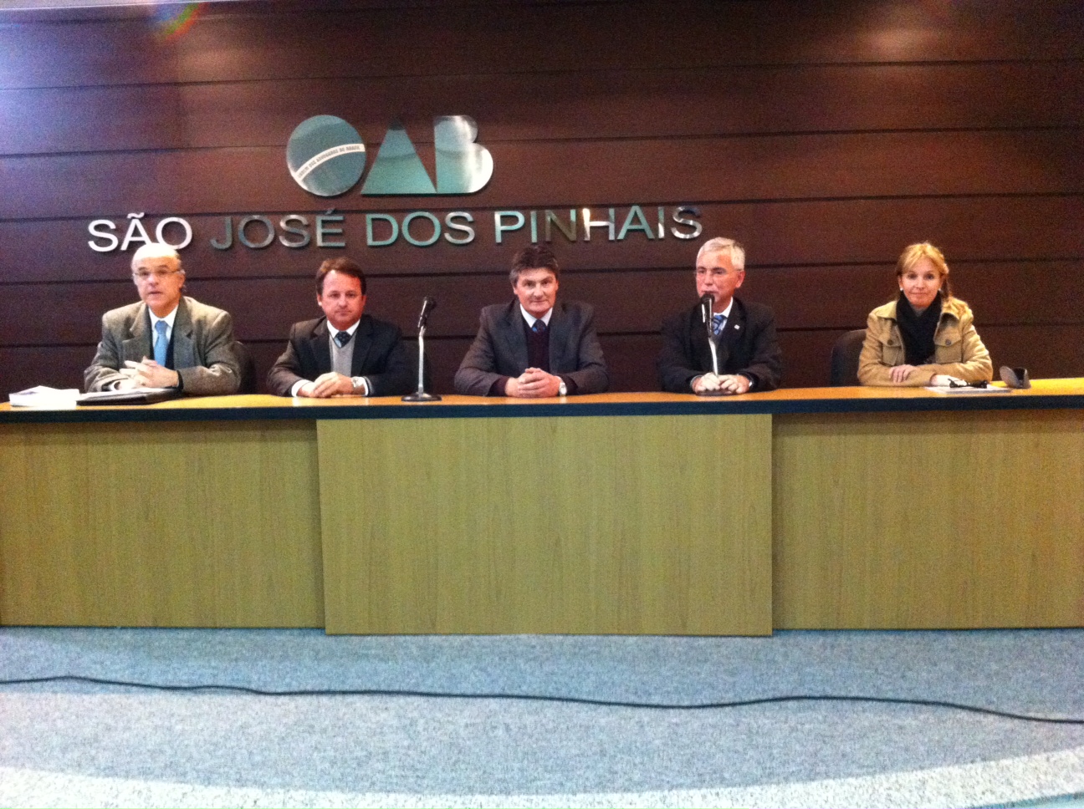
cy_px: 404
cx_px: 542
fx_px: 1094
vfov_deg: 40.6
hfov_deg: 52.7
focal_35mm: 35
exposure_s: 1/15
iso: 800
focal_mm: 3.85
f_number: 2.8
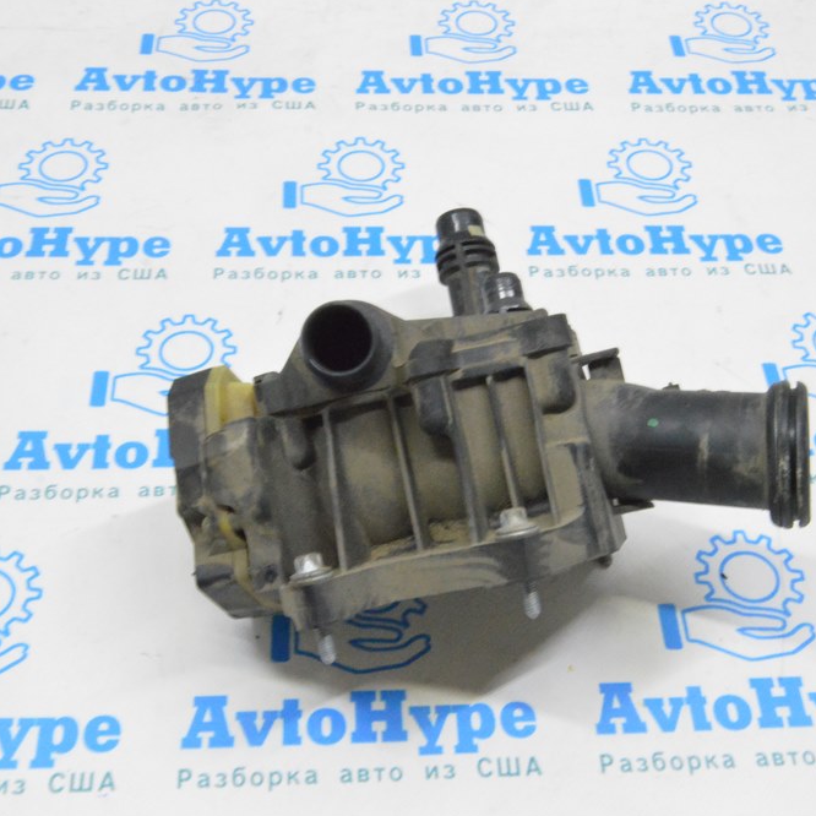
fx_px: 1253
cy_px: 414
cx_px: 430
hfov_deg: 36.1
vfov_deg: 36.1
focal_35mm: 47
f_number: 20
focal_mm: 24
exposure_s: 1/15
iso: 6400
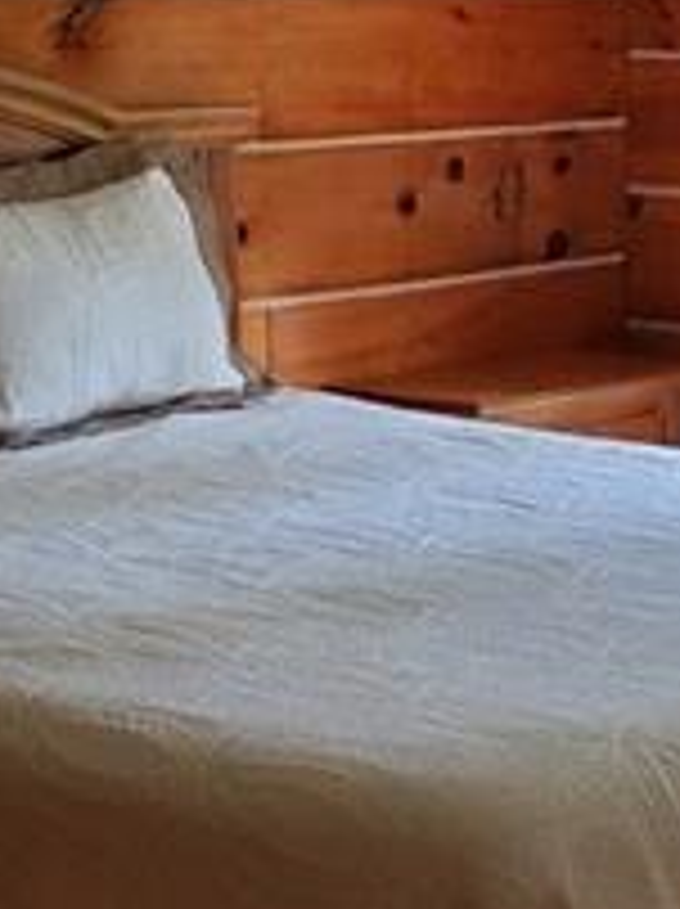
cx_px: 680
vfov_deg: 19.8
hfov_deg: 14.7
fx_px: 2599
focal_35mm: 99
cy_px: 302
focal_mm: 4.3
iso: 200
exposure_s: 1/36
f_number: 2.4
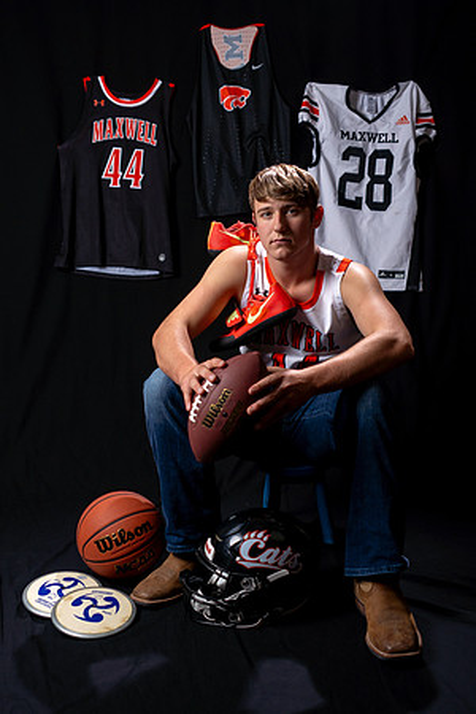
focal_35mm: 36
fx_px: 714
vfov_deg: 53.1
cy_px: 357
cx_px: 238
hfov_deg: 36.9
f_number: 2.8
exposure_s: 1/160
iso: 100
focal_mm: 24
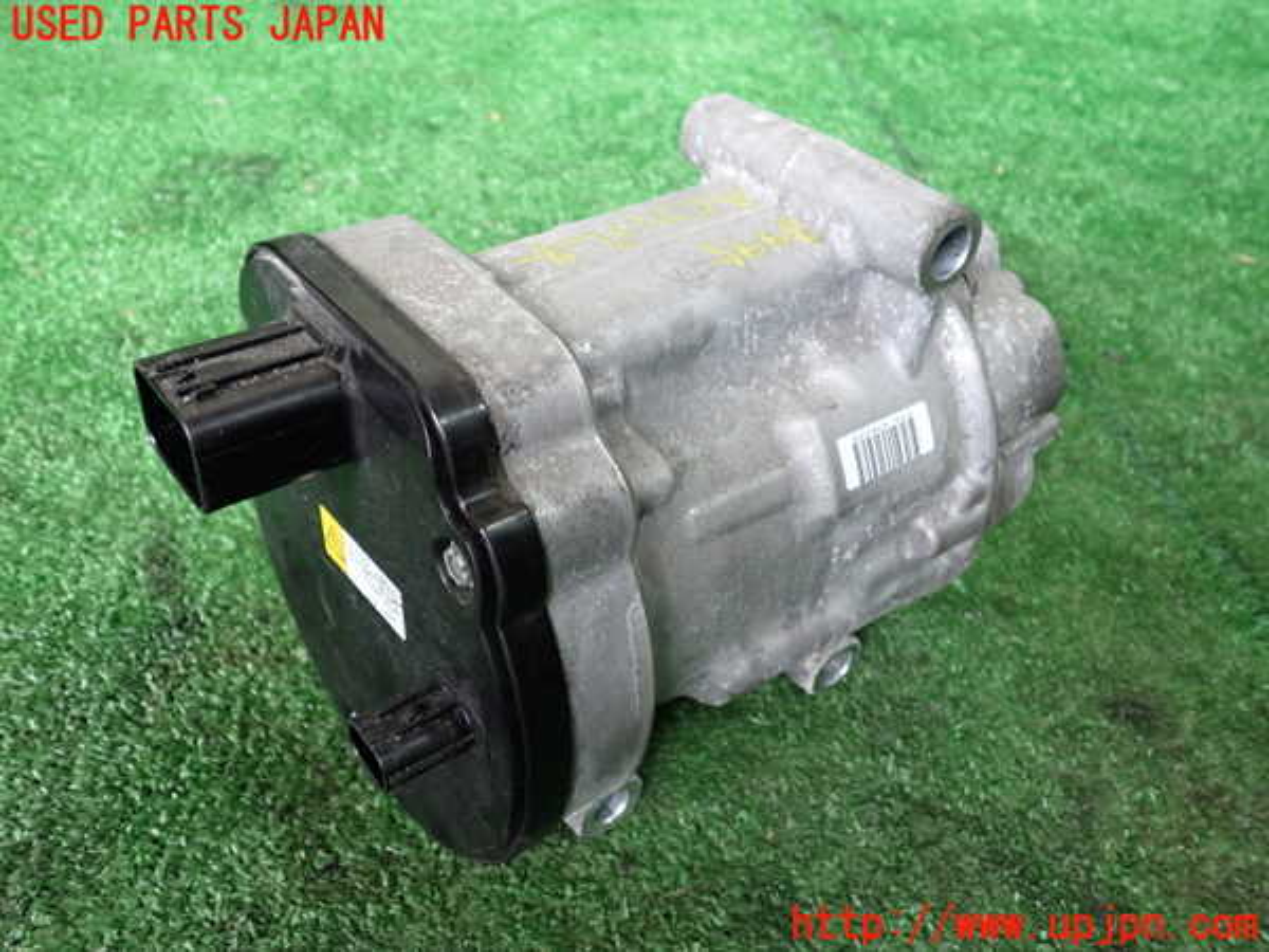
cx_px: 634
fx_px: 1100
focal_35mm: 30
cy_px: 476
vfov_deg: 46.8
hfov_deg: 60.0
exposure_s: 1/30
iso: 250
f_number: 2.3
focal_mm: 5.4
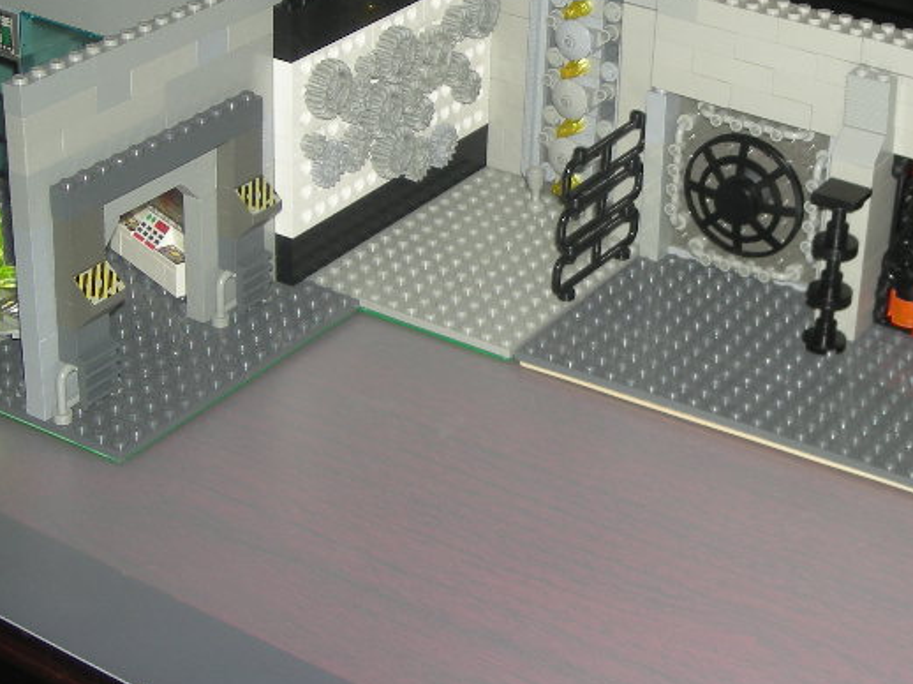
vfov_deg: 16.9
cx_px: 661
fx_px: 2294
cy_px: 199
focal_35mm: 87
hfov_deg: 22.3
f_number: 3.1
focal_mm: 7.1
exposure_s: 1/60
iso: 50
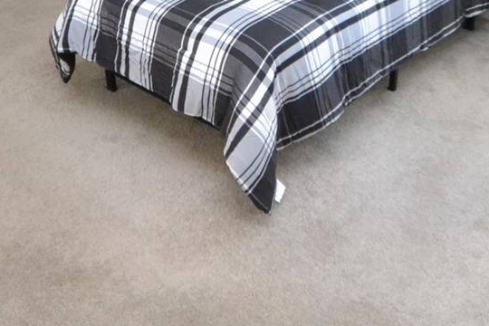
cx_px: 236
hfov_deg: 43.6
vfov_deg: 27.3
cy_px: -34
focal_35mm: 45
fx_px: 611
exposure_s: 1/20
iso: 3200
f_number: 3.5
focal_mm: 10
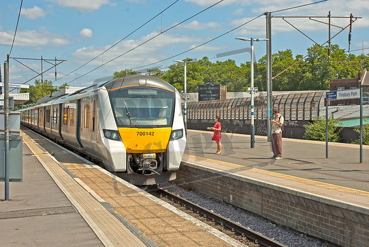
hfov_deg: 37.8
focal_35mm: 52
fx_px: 539
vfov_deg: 25.8
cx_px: 184
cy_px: 124
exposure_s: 1/320
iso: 200
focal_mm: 35
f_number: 10
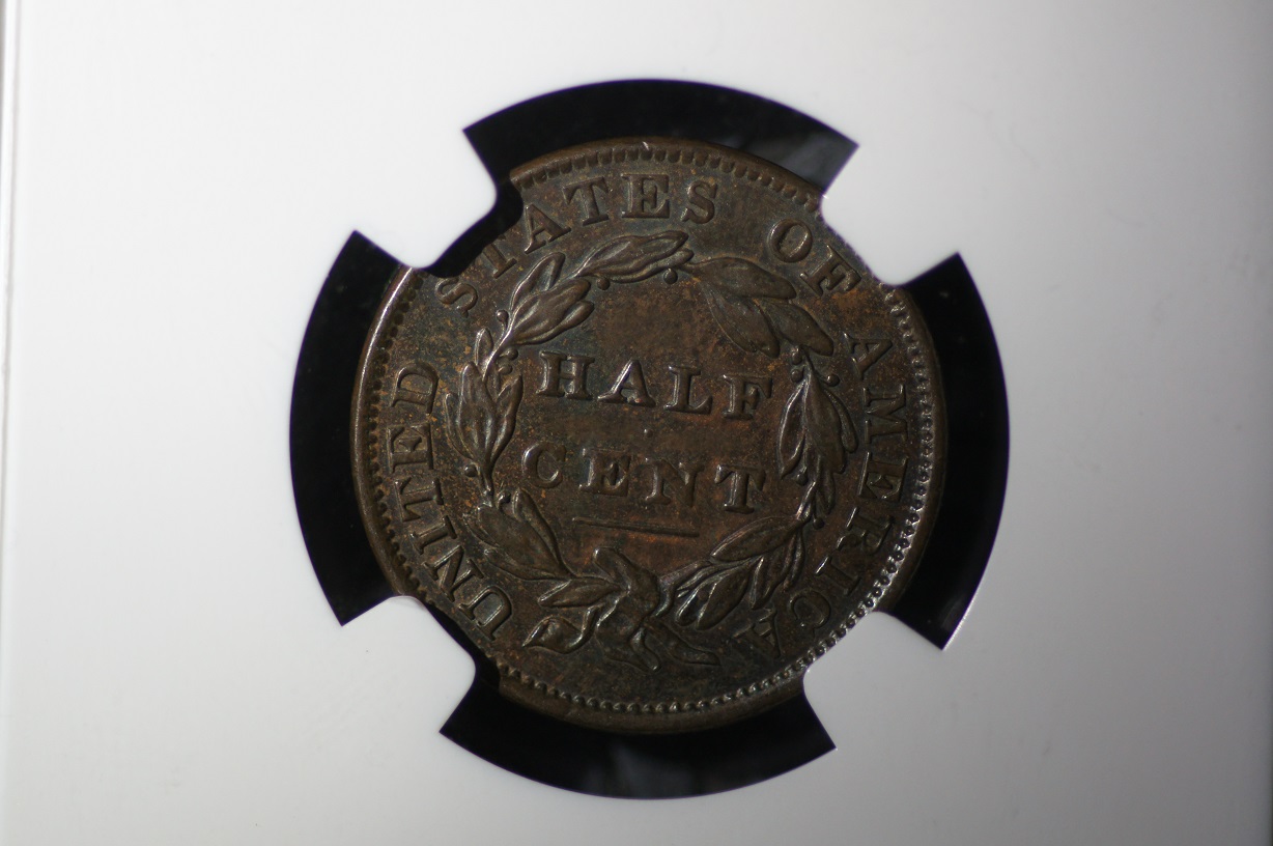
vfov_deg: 9.1
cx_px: 636
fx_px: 5298
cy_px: 423
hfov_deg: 13.7
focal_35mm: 150
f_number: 2.8
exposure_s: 1/160
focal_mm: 100
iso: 500
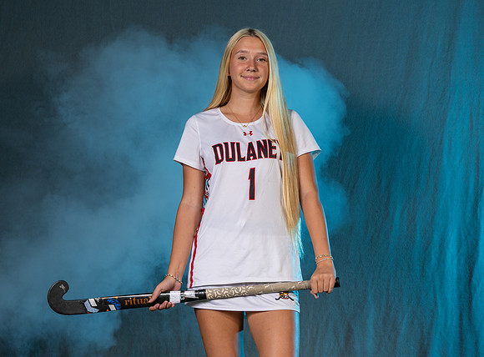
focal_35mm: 142
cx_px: 296
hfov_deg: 14.0
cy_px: 167
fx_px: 1973
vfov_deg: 10.3
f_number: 5.6
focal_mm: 87
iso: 80
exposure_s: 1/200
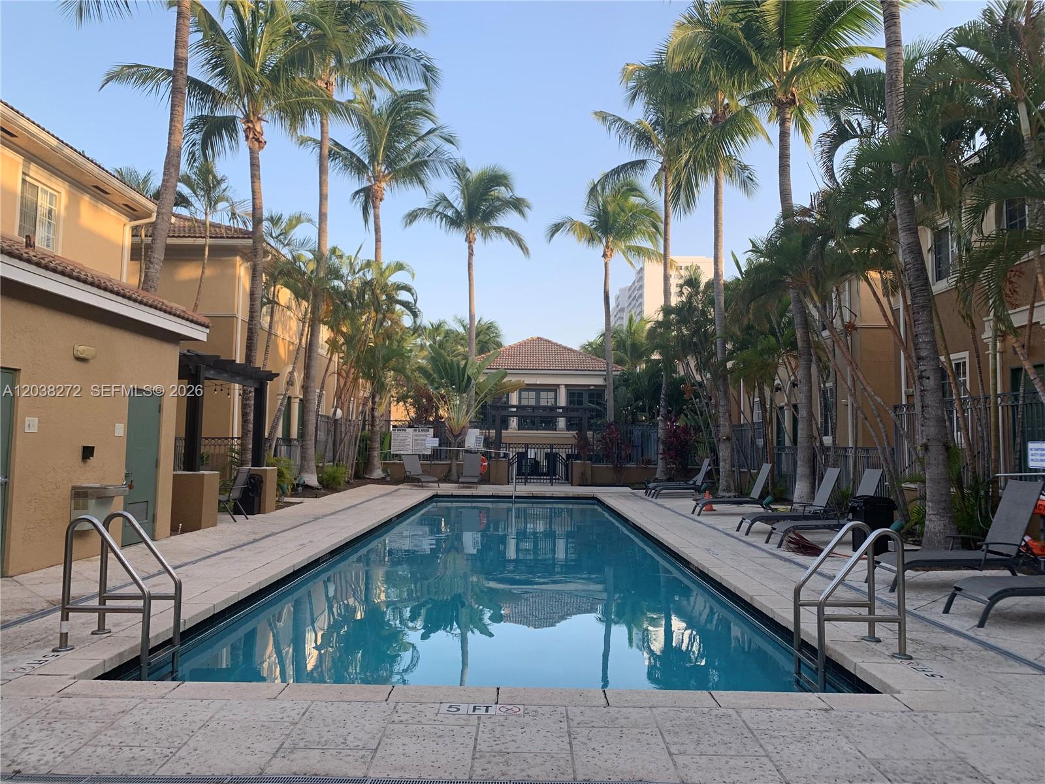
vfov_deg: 53.1
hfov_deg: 67.3
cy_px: 392
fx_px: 785
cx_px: 522
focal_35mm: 26
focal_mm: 4.25
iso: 25
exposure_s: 1/335
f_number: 1.8
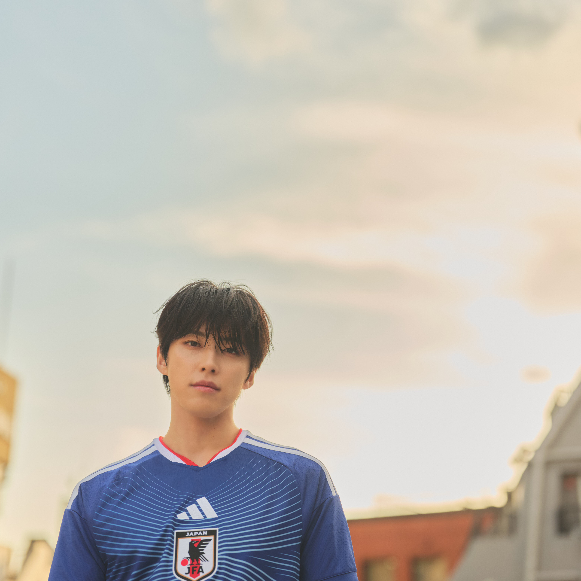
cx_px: 291
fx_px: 987
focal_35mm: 52
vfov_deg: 32.8
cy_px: 303
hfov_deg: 32.8
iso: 800
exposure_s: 1/2000
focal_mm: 55
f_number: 2
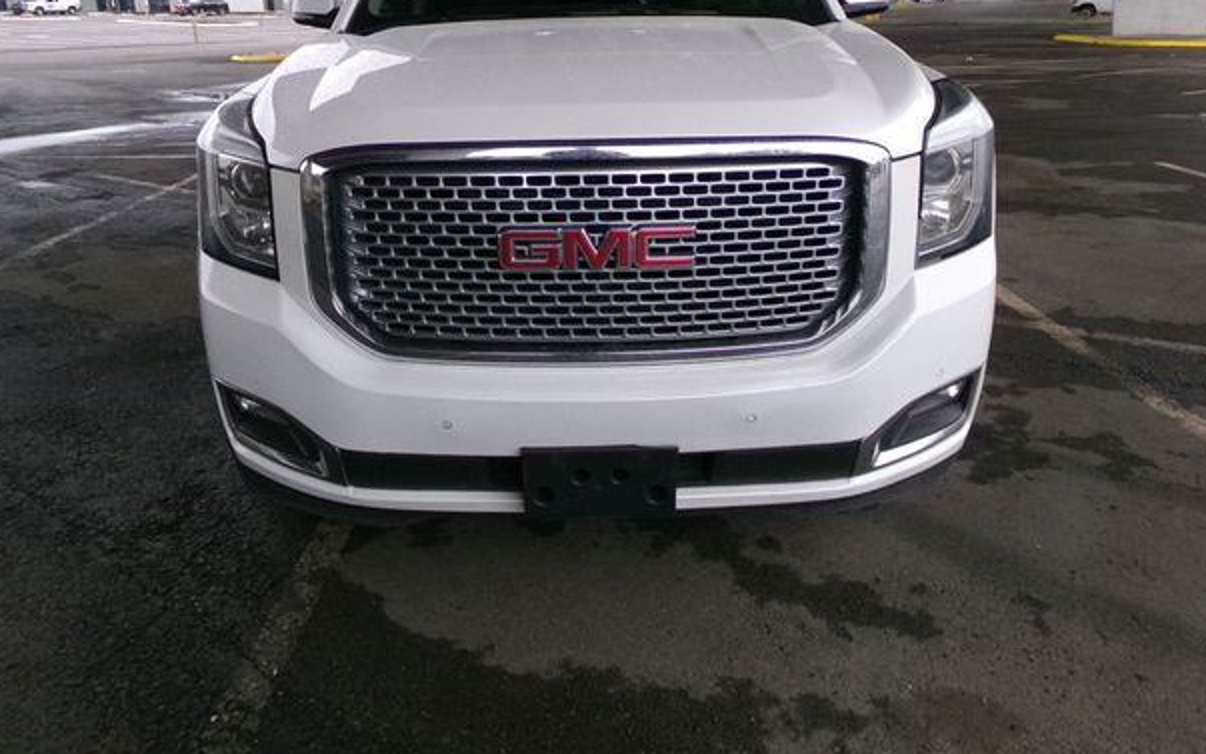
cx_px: 578
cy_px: 276
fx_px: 888
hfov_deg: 68.4
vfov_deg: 45.6
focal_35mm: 27
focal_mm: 4.3
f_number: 11.07
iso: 596
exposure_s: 1/60
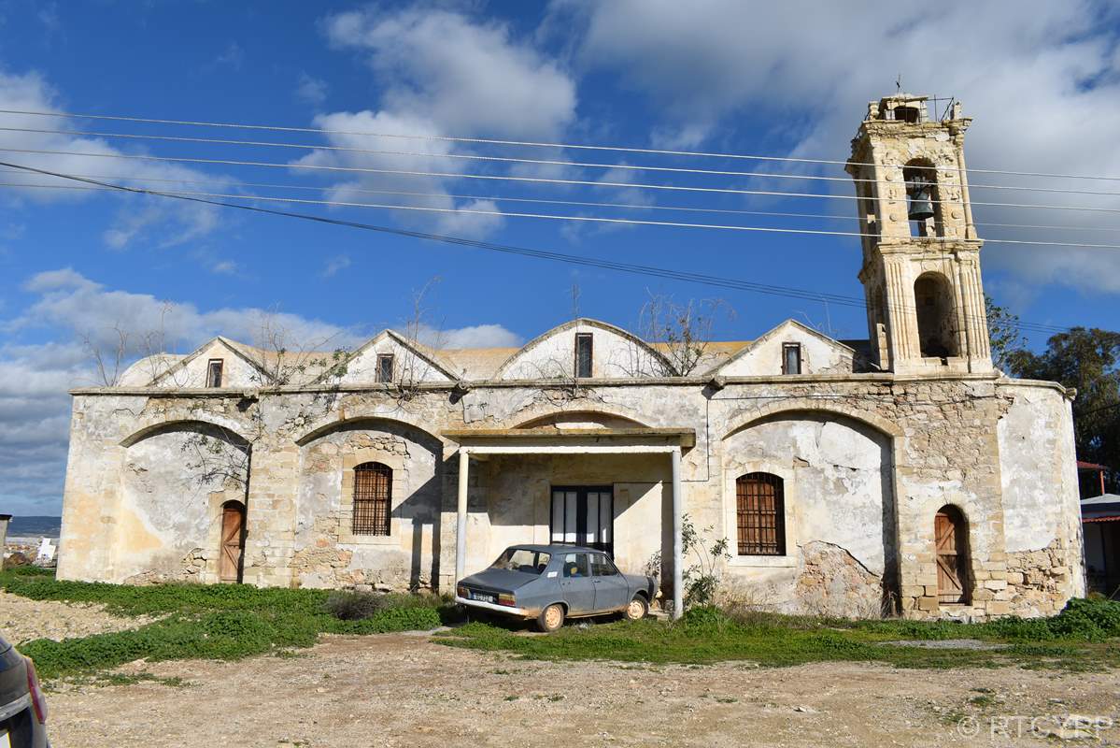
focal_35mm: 27
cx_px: 560
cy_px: 374
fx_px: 840
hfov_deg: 67.4
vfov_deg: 48.0
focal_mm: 18
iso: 100
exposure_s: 1/400
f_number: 10
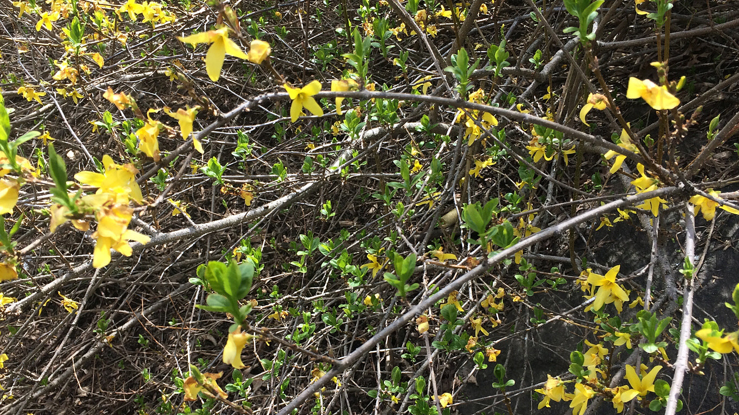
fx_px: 745
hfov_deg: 52.7
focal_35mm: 38
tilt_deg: -32.8
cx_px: 330
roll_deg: -4.0
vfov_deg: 31.1
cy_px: 248
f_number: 2.2
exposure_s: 1/612
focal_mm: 4.15
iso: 32
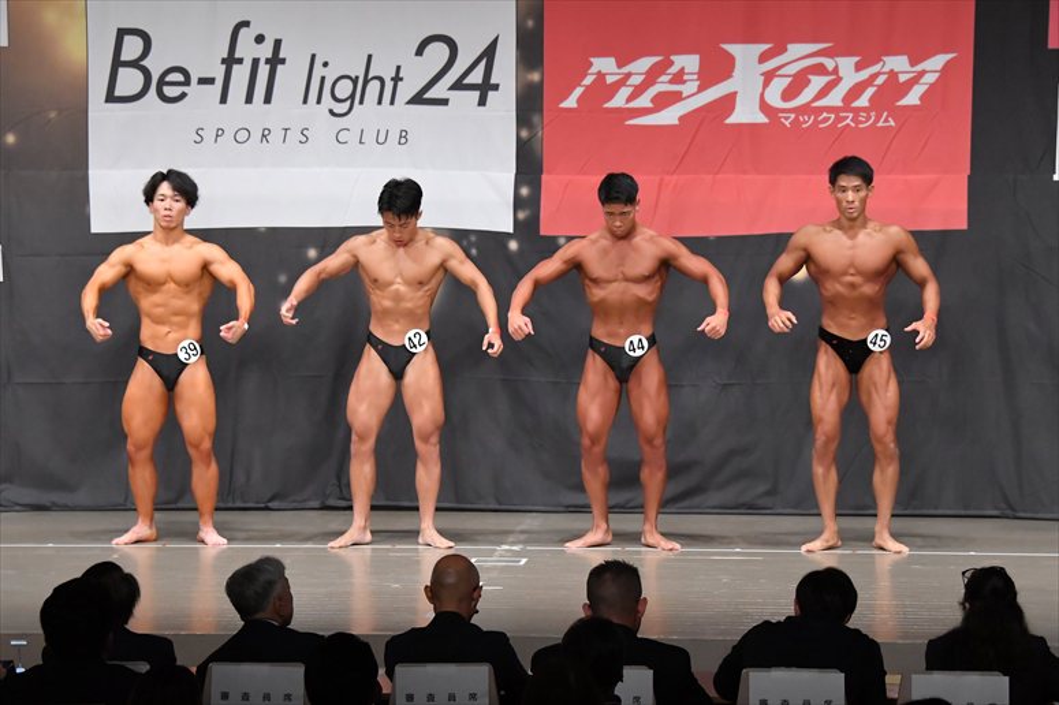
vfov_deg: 9.9
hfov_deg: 14.9
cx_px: 530
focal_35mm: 138
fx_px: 4058
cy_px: 352
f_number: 5.6
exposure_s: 1/400
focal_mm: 92
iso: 6400
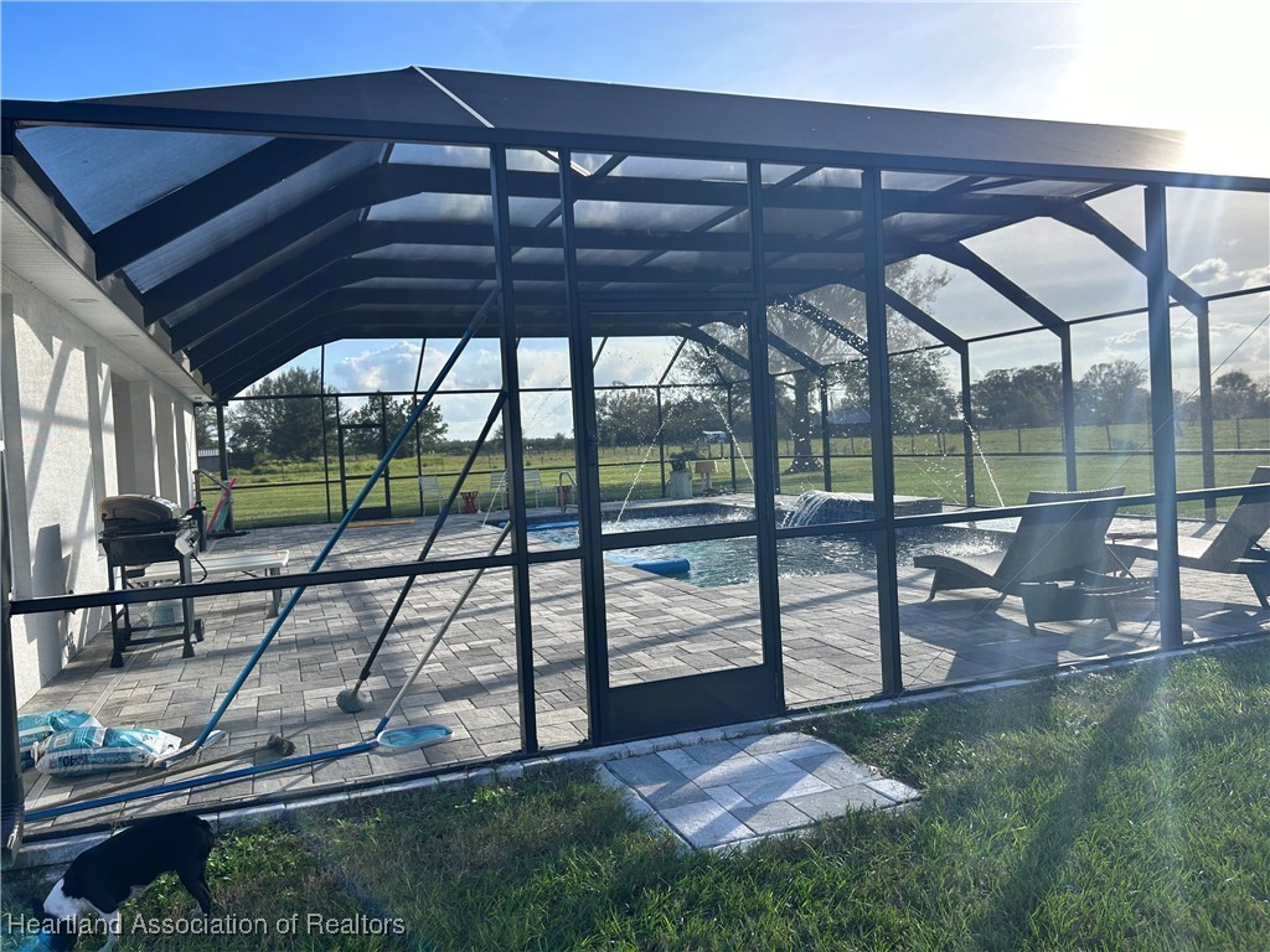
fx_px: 954
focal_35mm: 26
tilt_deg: +1.2
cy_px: 476
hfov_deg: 67.3
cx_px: 635
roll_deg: +1.8
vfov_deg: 53.1
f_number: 1.5
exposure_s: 1/1808
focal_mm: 5.7
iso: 50
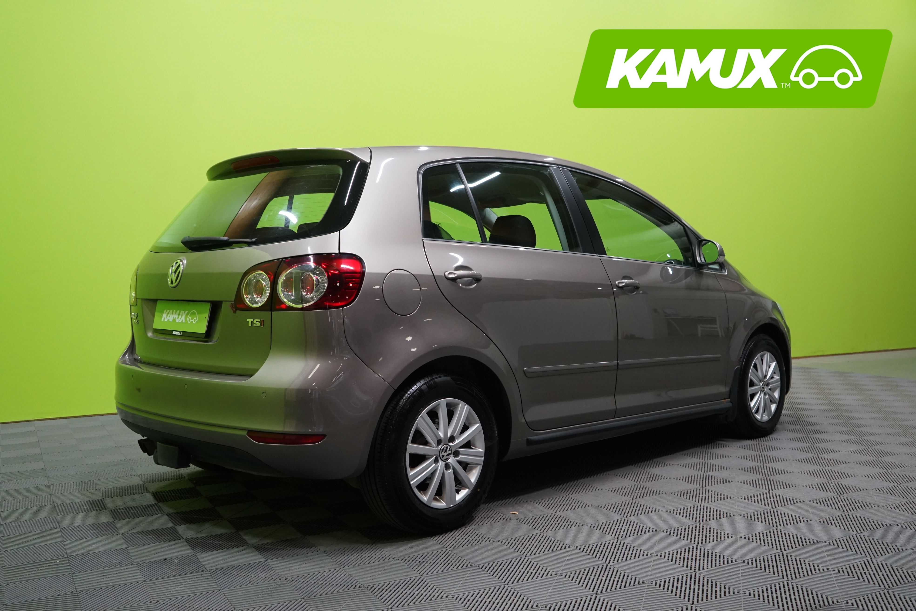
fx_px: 840
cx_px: 458
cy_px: 306
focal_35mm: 33
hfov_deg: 57.2
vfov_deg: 40.0
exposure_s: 1/200
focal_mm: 33
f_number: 4.5
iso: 2000
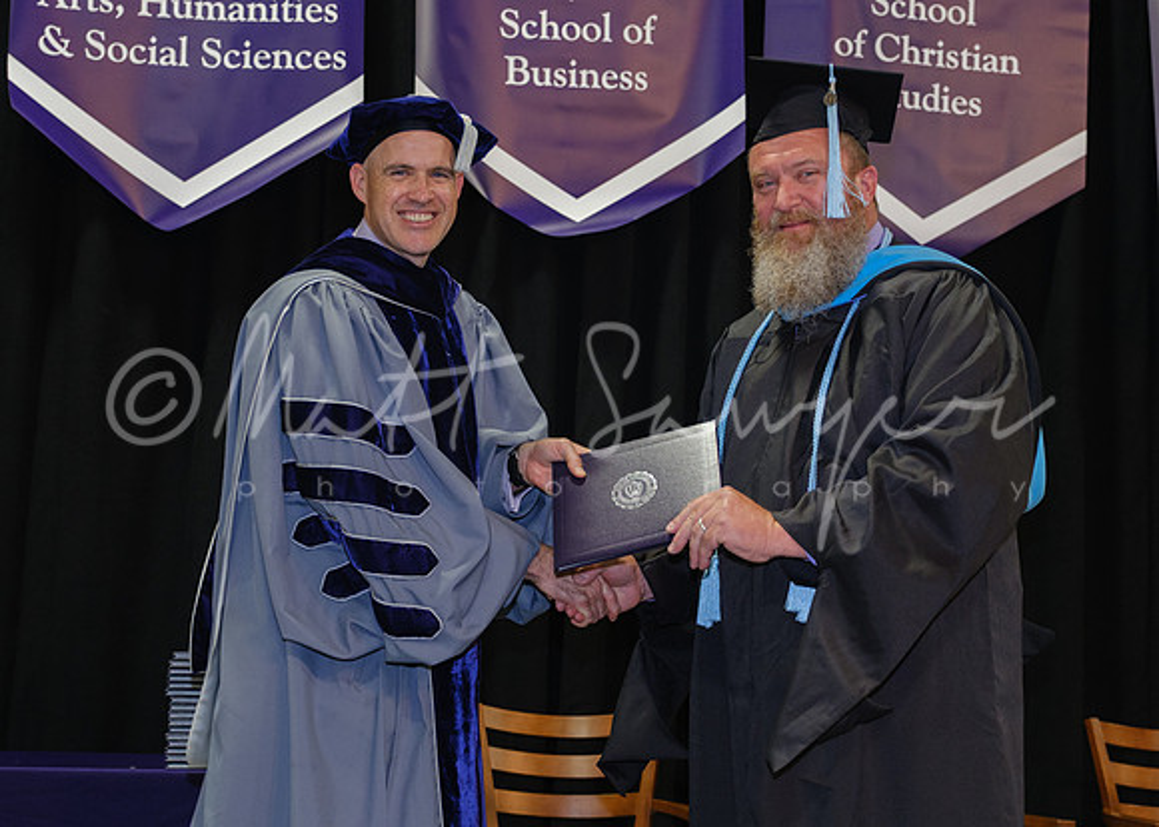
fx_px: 1940
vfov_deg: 24.1
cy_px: 421
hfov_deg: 33.2
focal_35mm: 59
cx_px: 506
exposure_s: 1/125
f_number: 2.8
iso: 1250
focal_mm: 29.2
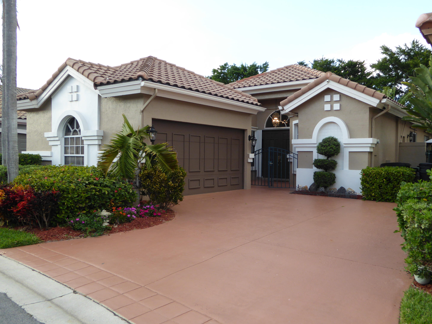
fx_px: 374
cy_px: 161
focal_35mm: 30
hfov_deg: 60.0
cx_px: 217
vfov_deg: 46.8
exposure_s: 1/160
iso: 100
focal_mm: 5
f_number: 3.5
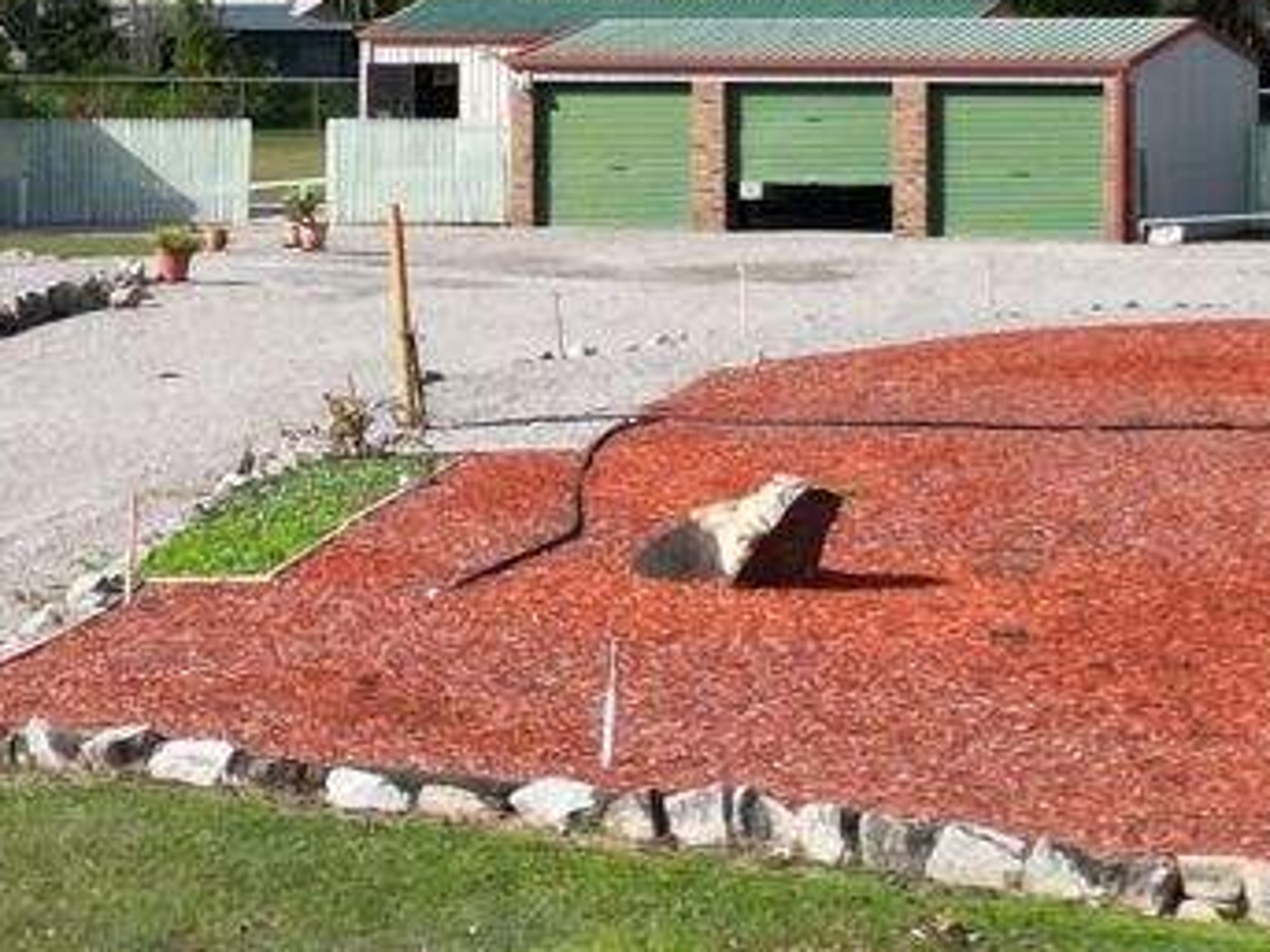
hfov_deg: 17.5
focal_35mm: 112
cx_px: 437
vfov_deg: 13.1
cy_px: 91
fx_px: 4108
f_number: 1.7
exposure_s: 1/2500
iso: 110
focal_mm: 6.72
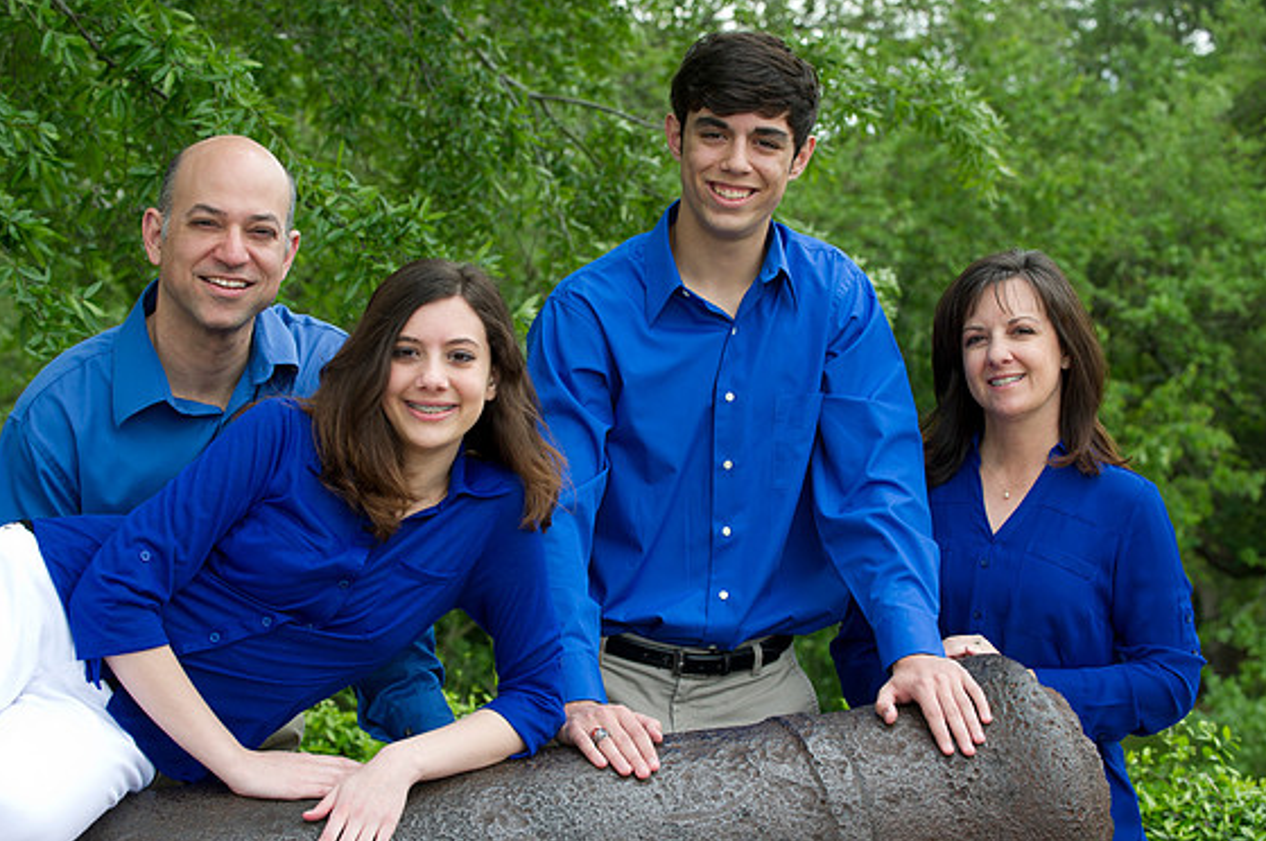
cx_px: 613
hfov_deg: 23.9
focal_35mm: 85
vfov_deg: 16.0
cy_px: 427
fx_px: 2986
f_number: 5.6
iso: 320
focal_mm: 82
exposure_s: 1/125
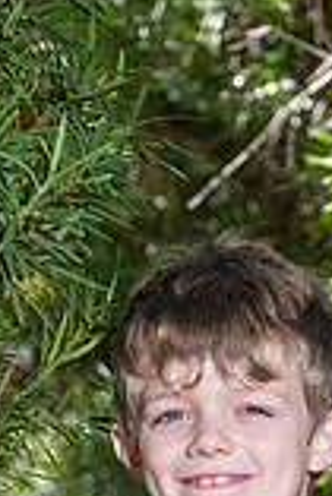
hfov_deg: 4.0
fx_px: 4748
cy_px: 651
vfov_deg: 5.9
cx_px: 237
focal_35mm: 344
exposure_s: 1/200
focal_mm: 120
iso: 200
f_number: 5.6
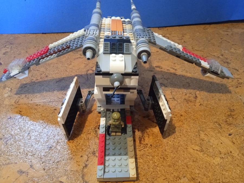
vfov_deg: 49.7
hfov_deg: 63.4
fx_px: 197
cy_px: 92
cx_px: 122
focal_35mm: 28
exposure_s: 1/14.3
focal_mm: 3.43
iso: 1723
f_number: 2.2
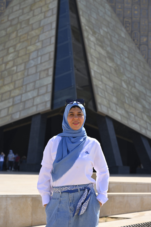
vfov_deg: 19.5
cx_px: 76
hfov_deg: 13.0
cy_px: 114
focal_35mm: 105
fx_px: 660
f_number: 8
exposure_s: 1/250
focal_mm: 105
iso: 100
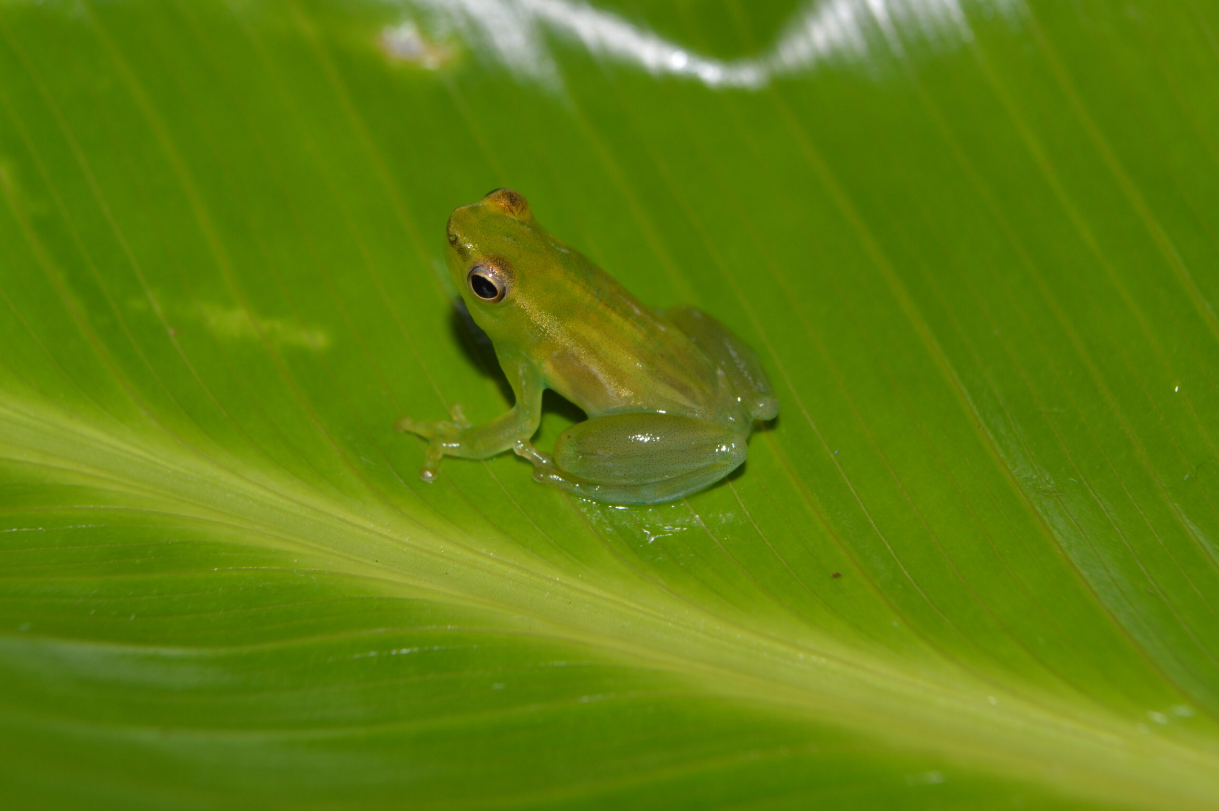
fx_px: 2537
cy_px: 406
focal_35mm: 75
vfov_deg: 18.1
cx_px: 610
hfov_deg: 27.0
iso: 200
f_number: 10
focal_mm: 50
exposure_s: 1/100
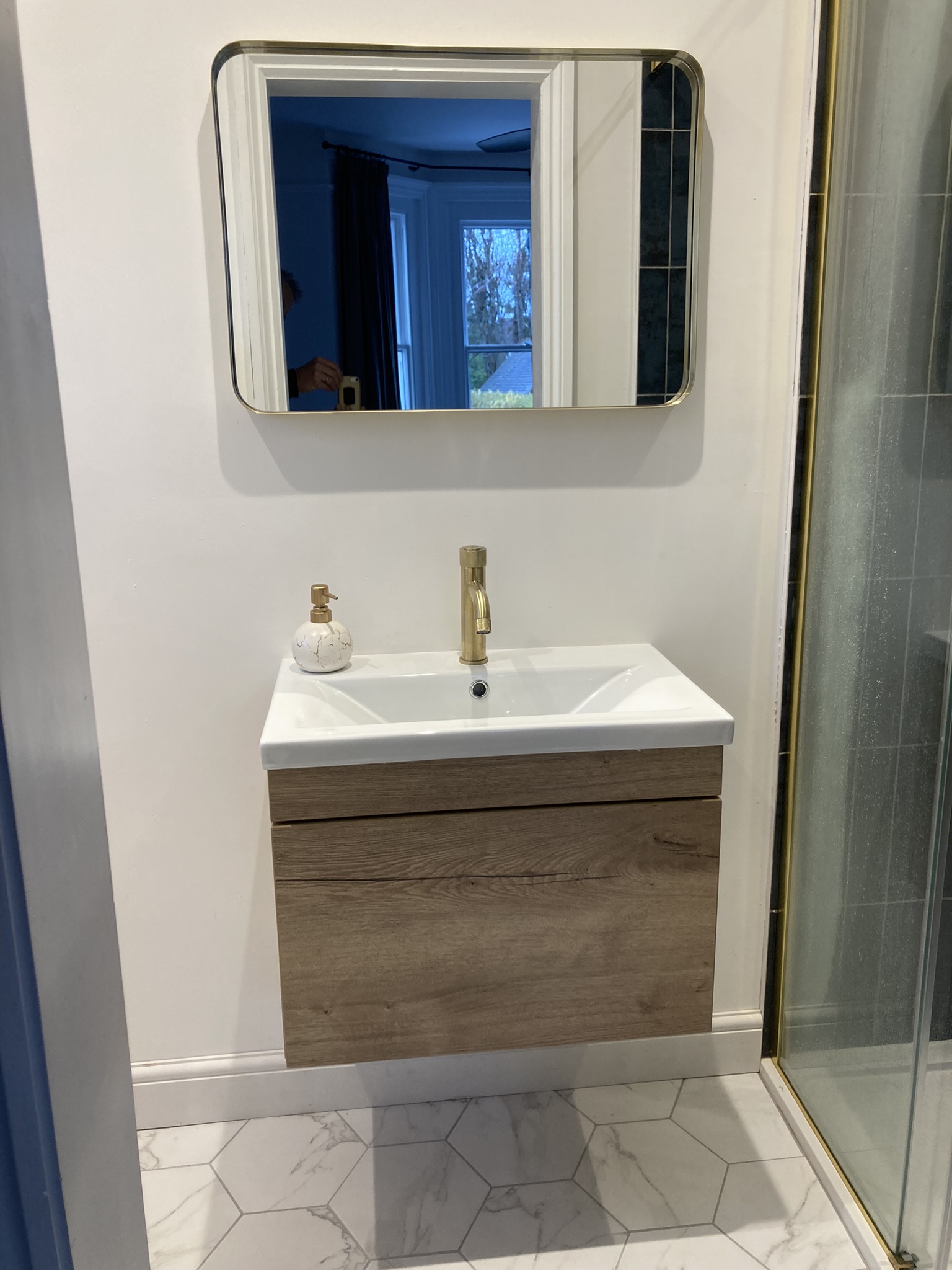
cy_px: 635
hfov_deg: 49.7
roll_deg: +1.1
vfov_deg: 63.4
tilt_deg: -12.9
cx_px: 476
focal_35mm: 28
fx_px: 1027
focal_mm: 3.99
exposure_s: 1/50
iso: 64
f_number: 1.8
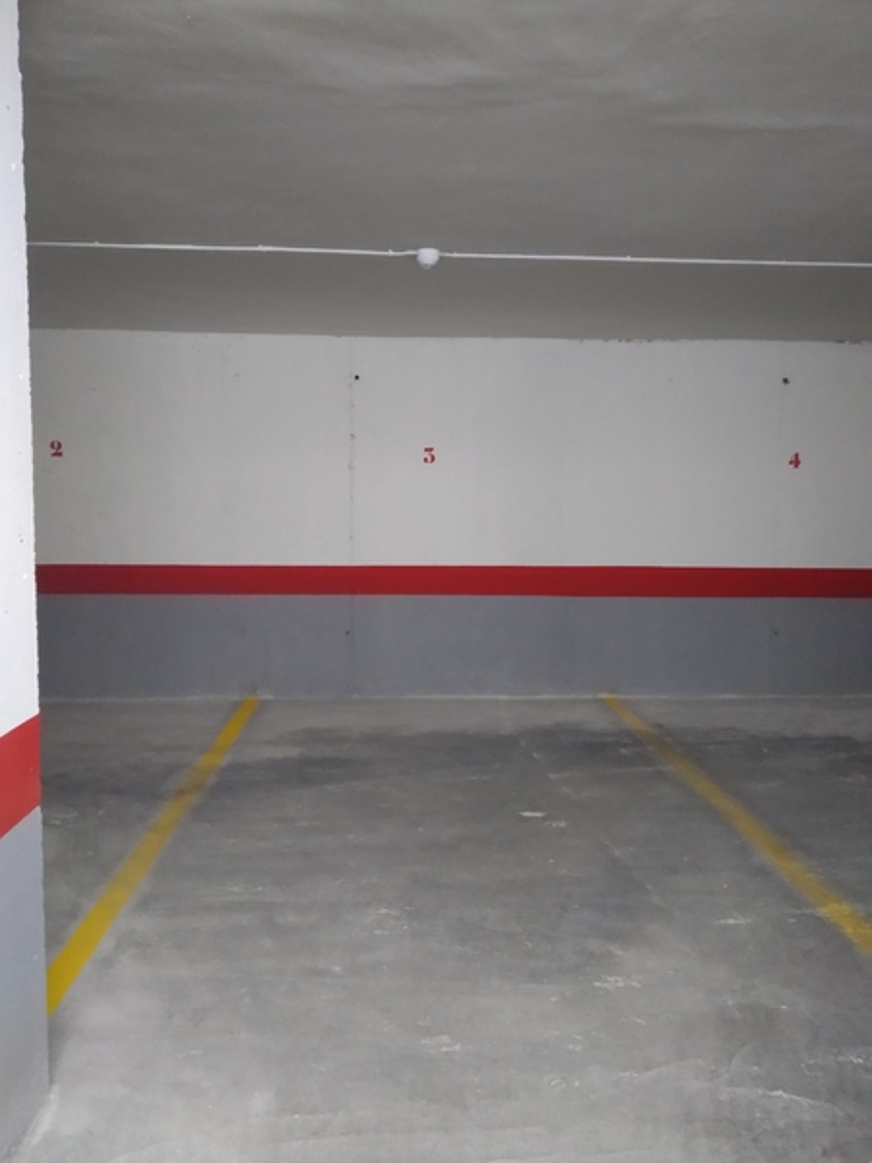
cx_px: 436
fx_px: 873
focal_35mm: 26
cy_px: 582
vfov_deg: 67.3
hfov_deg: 53.1
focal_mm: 3.82
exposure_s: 1/13
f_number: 2.2
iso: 2500
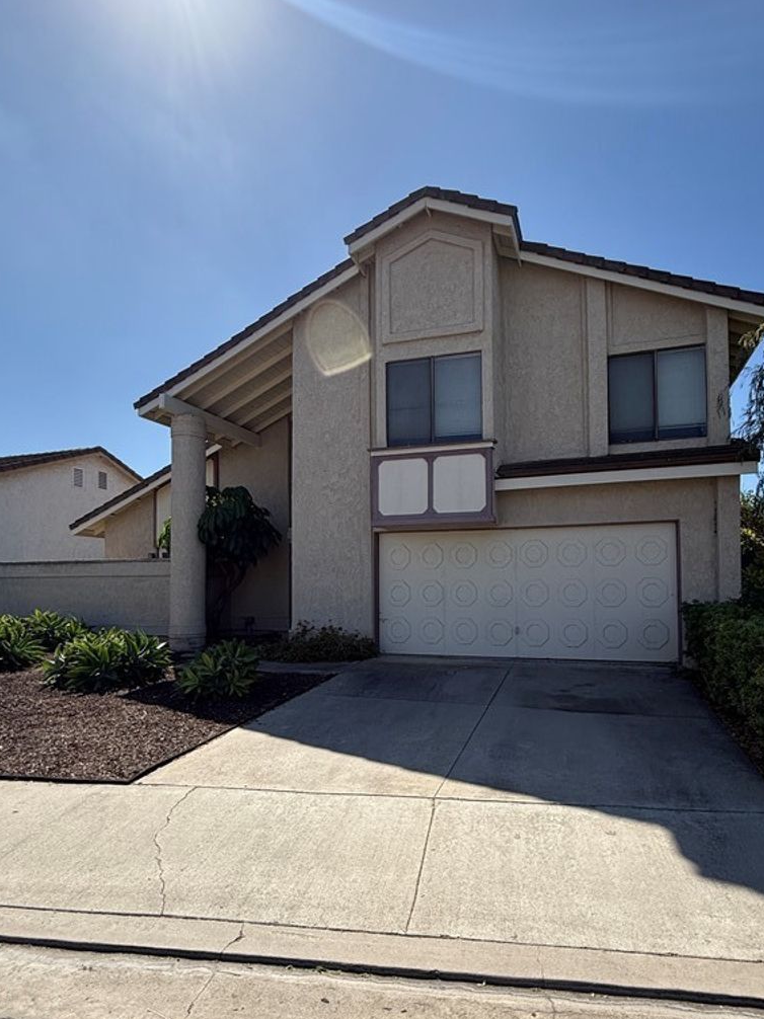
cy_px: 574
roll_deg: +0.1
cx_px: 433
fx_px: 559
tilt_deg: +2.5
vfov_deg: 84.3
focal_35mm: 19
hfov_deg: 68.4
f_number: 2.2
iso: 50
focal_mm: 2.22
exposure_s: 1/2024
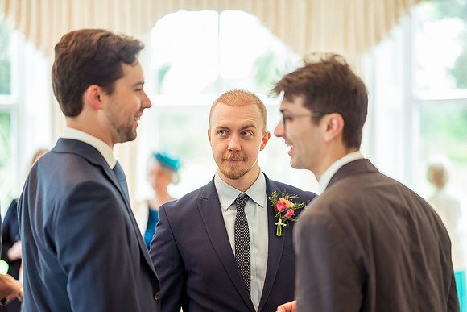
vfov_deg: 16.1
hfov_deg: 23.9
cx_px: 234
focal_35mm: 85
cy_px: 156
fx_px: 1104
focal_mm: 85
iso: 250
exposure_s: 1/160
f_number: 1.8
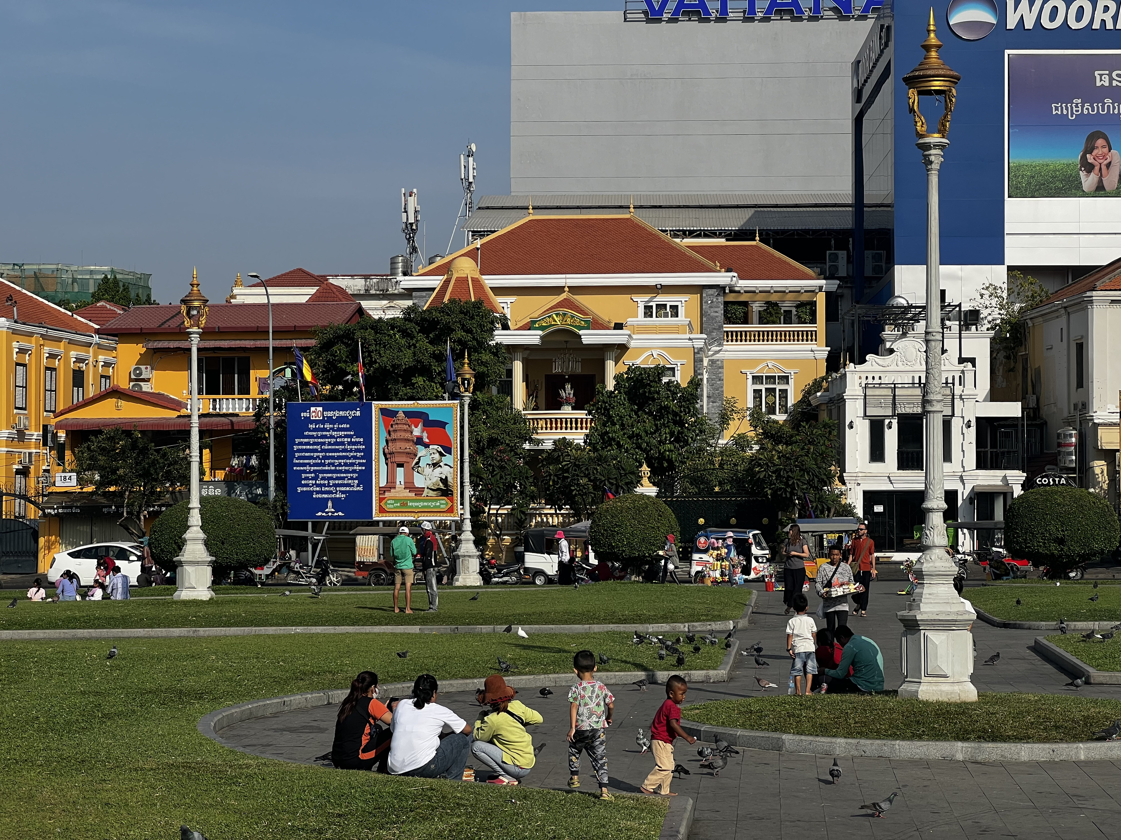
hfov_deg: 25.3
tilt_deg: +2.4
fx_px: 2494
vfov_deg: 19.1
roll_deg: +0.2
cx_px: 560
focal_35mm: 77
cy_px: 420
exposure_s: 1/1206
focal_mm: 9
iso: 32
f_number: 2.8
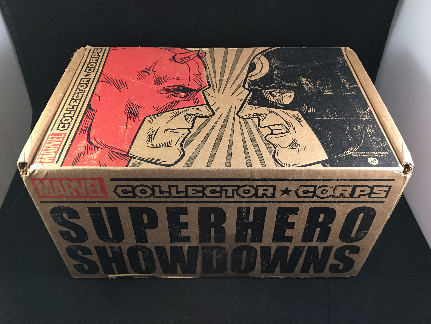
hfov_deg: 61.7
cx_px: 216
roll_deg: -1.2
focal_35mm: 29
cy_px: 162
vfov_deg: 48.2
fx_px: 361
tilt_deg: -44.2
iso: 50
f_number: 2.2
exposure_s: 1/15
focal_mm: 4.15
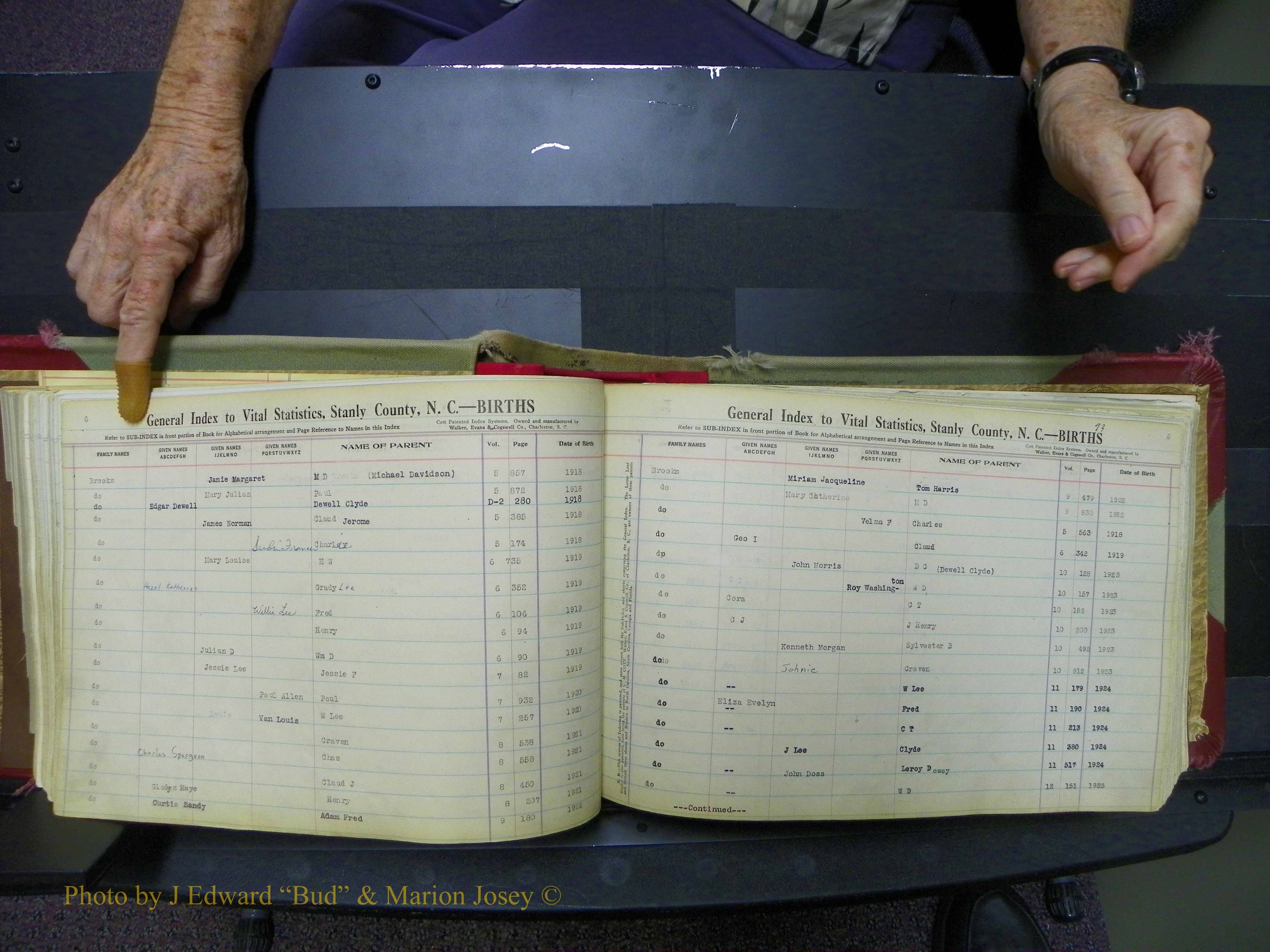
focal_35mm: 26
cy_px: 476
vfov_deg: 53.1
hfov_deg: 67.3
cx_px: 635
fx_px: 954
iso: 125
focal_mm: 4.6
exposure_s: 1/30
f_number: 2.8
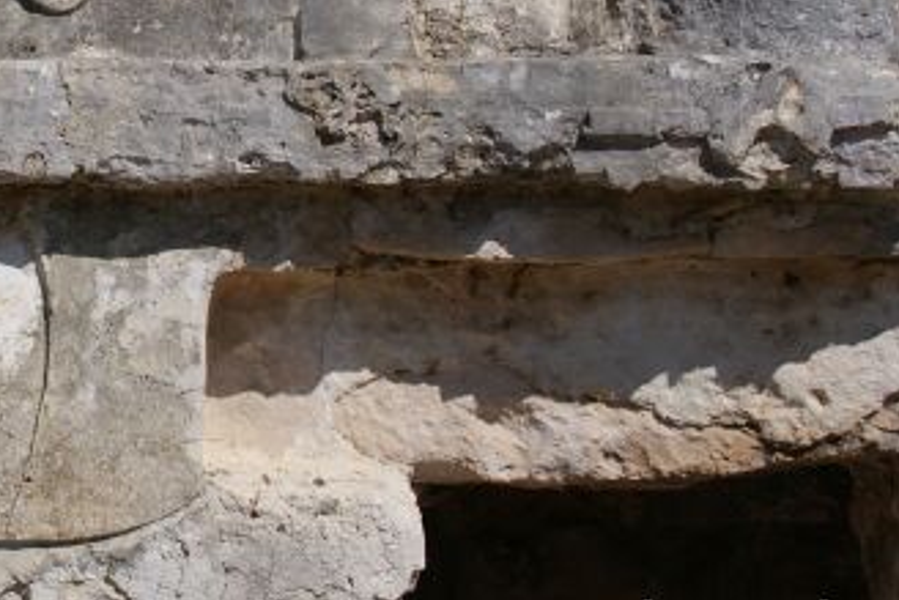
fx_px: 3203
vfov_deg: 10.6
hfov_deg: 15.5
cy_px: -64
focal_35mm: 128
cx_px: -104
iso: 100
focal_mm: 35
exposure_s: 1/1000
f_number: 5.6
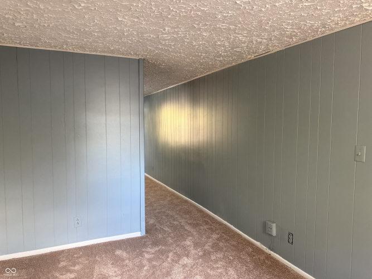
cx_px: 186
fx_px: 258
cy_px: 140
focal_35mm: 24
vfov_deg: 56.8
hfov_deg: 71.6
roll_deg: -0.5
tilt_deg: -3.0
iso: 250
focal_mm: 6.76
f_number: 1.78
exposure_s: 1/60
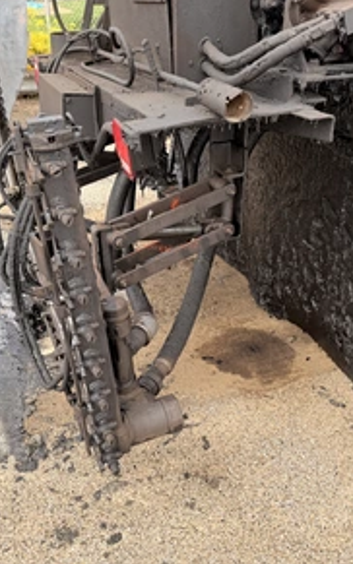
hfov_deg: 36.3
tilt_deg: -22.8
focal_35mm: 35
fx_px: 538
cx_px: 178
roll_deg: -2.5
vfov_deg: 55.3
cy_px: 275
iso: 80
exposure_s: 1/612
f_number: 1.78
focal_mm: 6.76
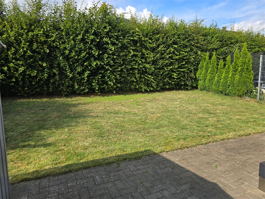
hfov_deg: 73.9
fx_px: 176
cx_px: 132
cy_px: 100
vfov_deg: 58.9
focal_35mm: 23
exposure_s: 1/445
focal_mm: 6.3
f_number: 1.7
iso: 12
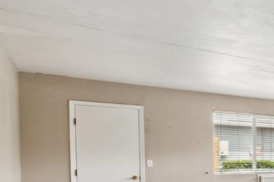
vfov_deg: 26.4
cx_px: 418
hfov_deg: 27.2
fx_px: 373
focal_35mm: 49
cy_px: 170
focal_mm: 10
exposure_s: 1/5
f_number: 8
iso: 100
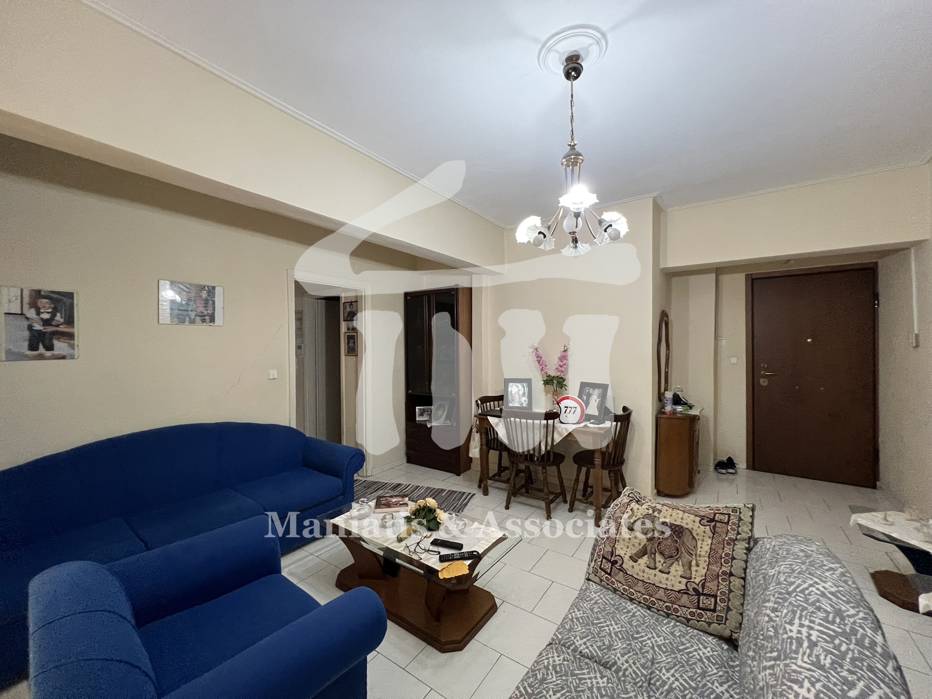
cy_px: 350
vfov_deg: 89.9
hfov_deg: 106.2
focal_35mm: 13
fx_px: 350
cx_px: 466
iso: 400
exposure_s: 1/50
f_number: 1.8
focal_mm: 1.57
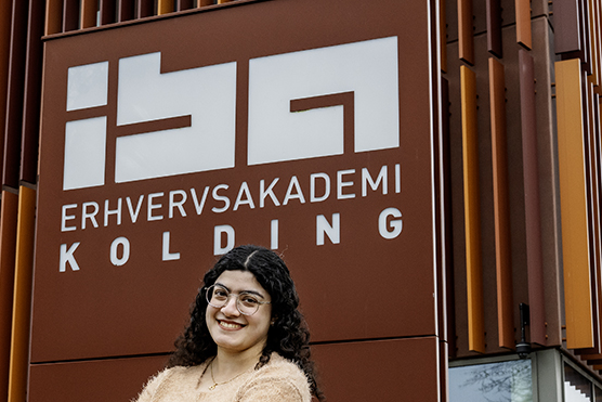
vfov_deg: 20.1
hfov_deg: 30.1
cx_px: 265
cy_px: 326
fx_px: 1120
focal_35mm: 67
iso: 1000
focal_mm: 34.5
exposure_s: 1/500
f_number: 8
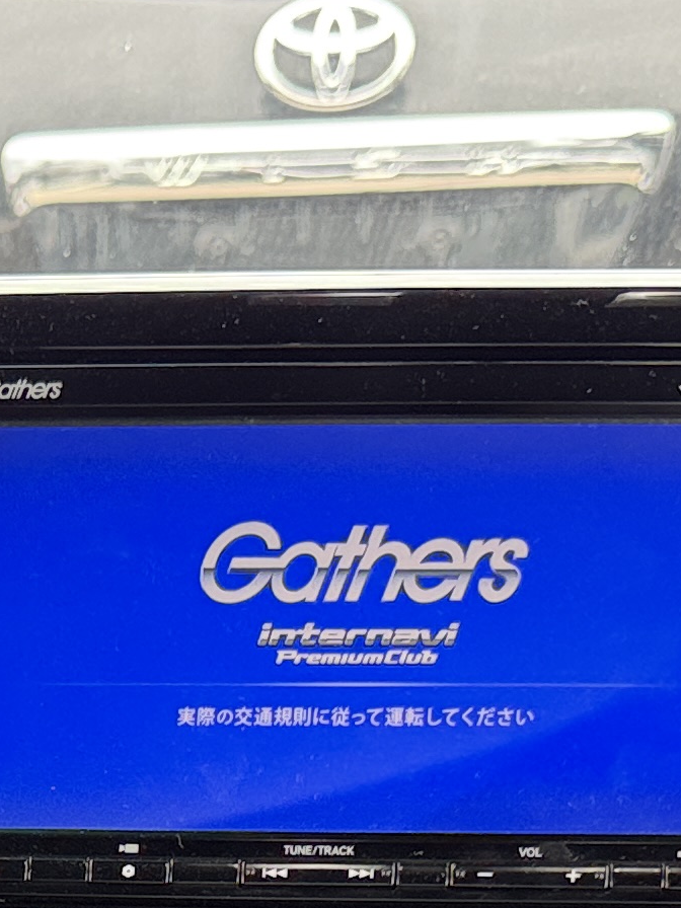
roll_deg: +2.5
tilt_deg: -30.5
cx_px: -253
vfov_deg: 16.2
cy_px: 1457
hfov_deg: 13.1
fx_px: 2833
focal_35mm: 108
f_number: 1.78
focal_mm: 6.76
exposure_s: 1/121
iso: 200
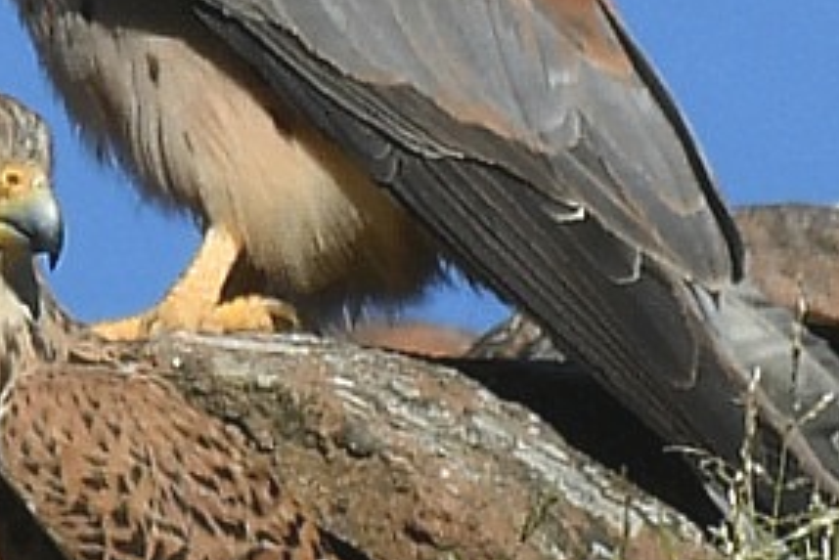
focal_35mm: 2684
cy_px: 51
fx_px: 62581
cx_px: 296
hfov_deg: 0.8
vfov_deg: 0.5
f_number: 5.6
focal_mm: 500
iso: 200
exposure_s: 1/2000
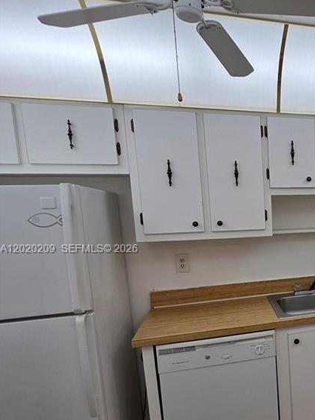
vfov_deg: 62.9
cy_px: 250
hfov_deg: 41.0
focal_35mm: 28
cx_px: 338
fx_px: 340
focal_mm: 2.2
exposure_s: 1/120
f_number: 1.9
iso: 50
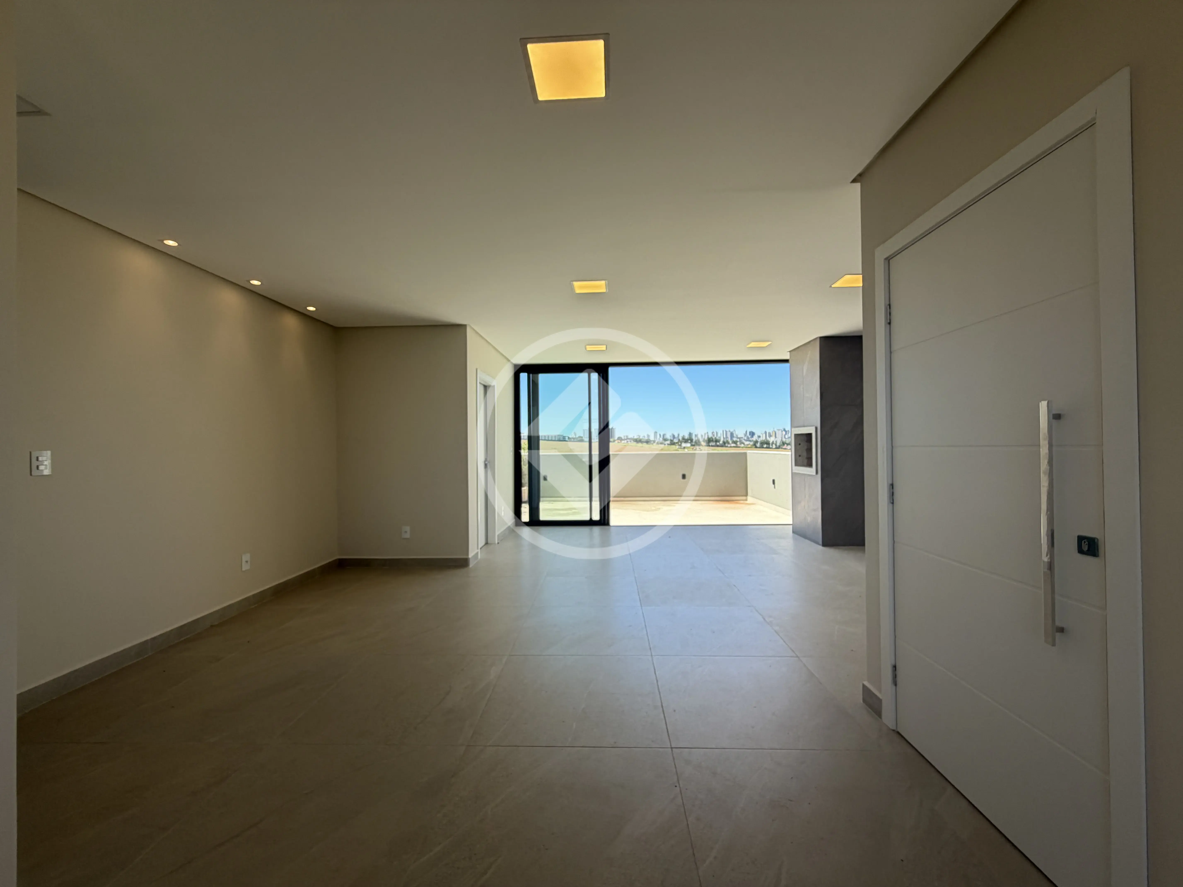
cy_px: 444
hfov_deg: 102.1
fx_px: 478
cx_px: 592
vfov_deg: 85.7
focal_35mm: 14
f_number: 2.2
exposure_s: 1/368
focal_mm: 2.22
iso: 50
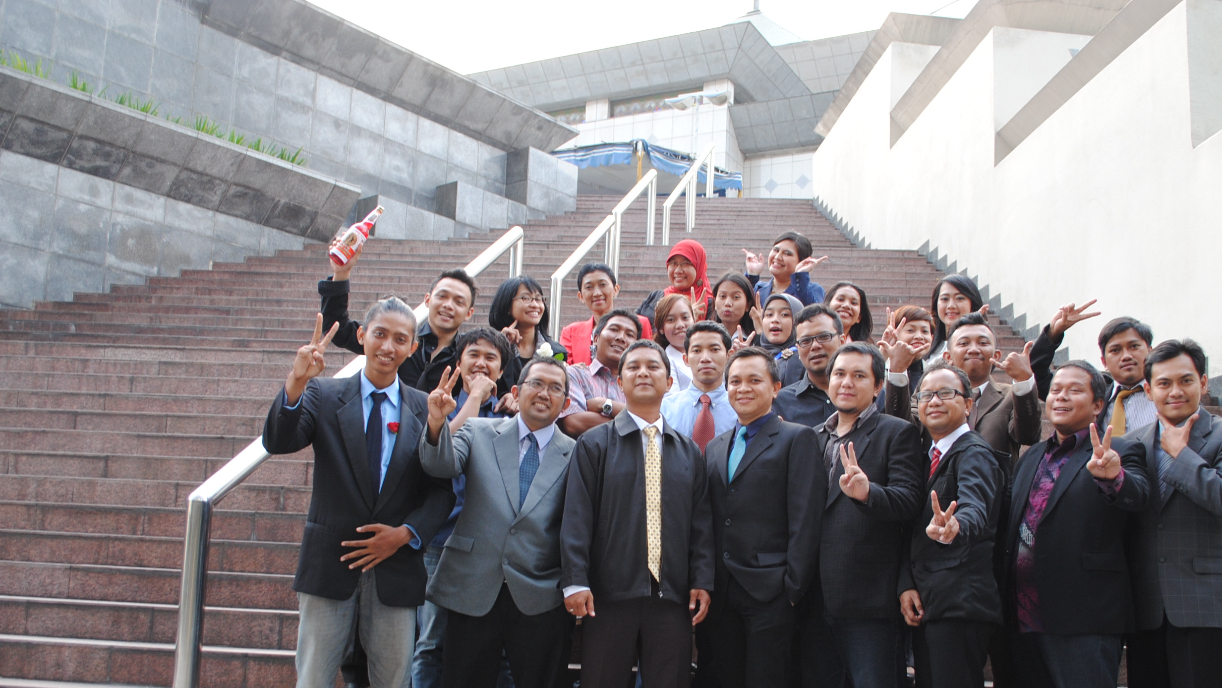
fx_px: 1199
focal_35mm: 37
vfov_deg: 31.7
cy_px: 465
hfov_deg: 54.0
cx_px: 634
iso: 200
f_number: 4
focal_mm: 20
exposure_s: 1/25
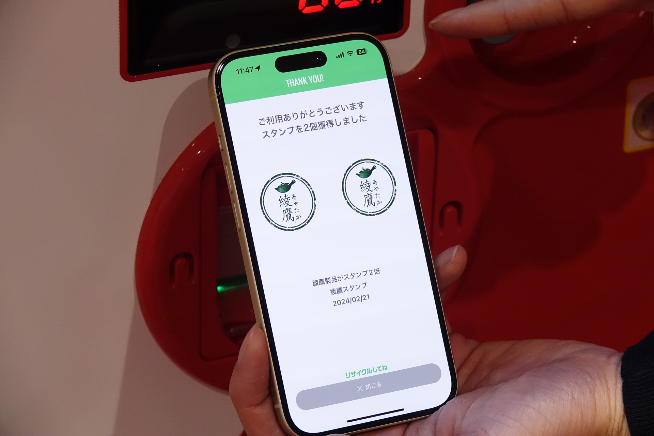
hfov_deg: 15.2
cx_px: 327
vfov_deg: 10.2
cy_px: 218
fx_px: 2452
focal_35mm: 135
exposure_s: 1/160
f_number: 4
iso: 1250
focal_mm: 49.51
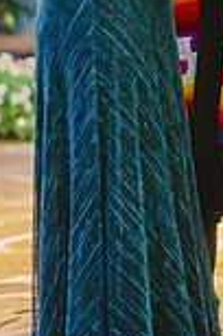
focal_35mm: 249
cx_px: 245
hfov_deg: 5.5
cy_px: 55
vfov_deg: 8.3
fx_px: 2324
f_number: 1.8
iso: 5000
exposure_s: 1/200
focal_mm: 85
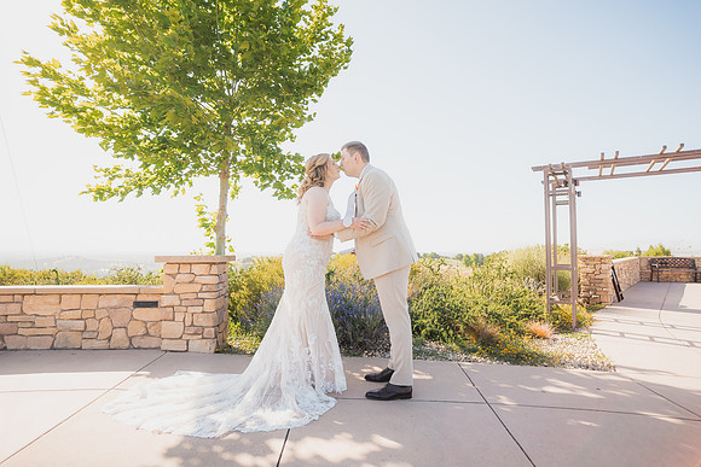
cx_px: 350
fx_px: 351
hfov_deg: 90.0
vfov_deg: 67.4
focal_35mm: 18
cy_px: 234
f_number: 2.8
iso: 125
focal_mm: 18
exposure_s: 1/640
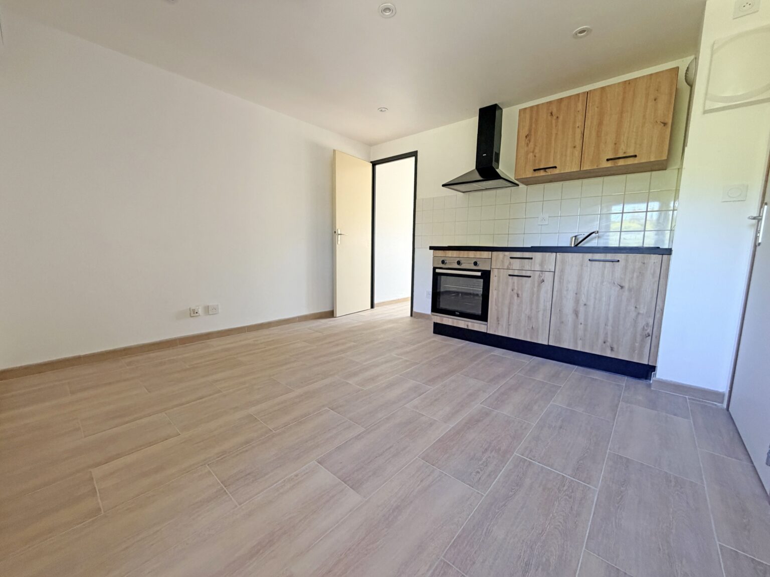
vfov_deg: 85.7
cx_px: 385
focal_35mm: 14
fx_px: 311
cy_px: 288
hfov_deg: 102.1
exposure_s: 1/94
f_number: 2.2
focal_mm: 2.22
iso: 320
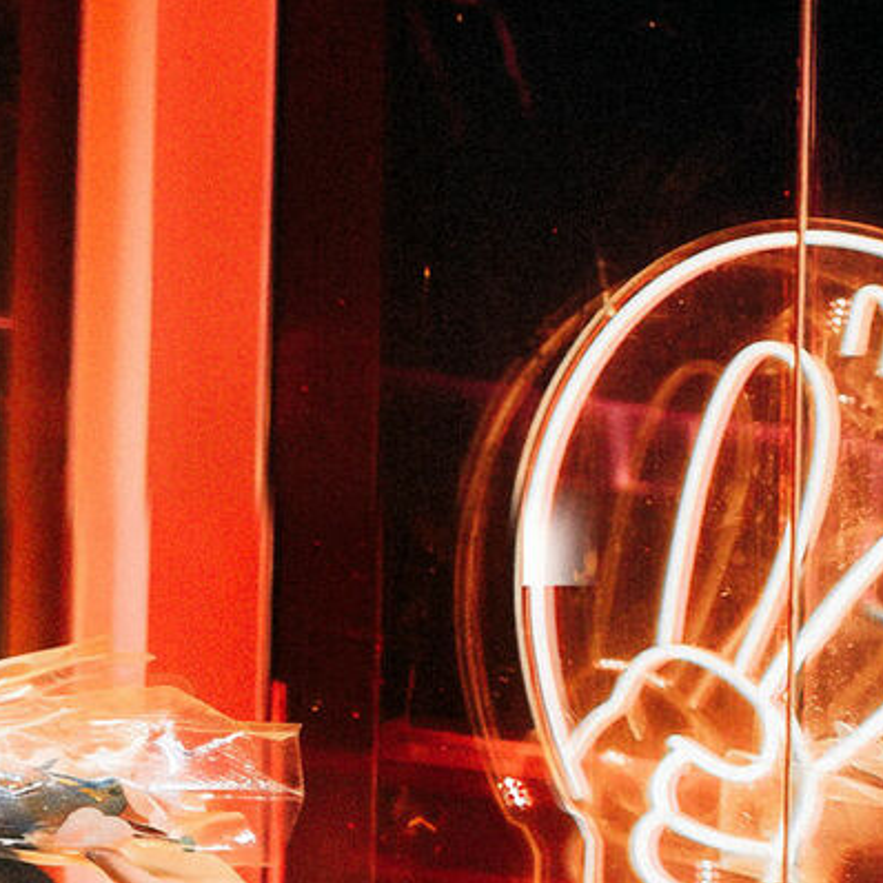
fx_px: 4848
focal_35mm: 168
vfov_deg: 10.0
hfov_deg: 10.3
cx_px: 0
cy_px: 1441
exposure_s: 1/60
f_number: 2.2
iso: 500
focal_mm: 50
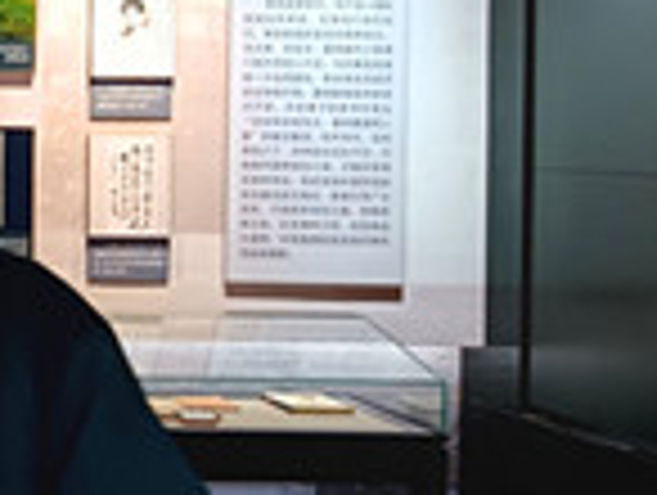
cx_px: -320
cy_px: 151
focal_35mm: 82
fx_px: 1559
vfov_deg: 18.0
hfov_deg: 20.5
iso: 1742
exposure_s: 1/24
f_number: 1.75
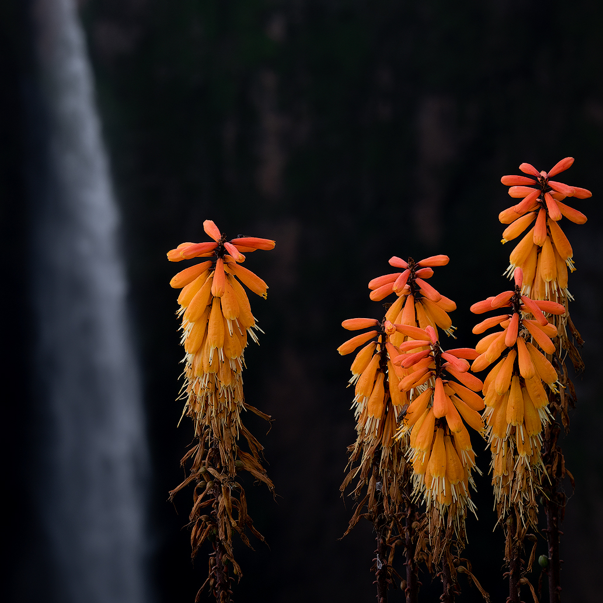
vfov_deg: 11.6
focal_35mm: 150
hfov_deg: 11.6
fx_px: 2956
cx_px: 309
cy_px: 354
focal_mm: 95
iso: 320
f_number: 11
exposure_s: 1/80
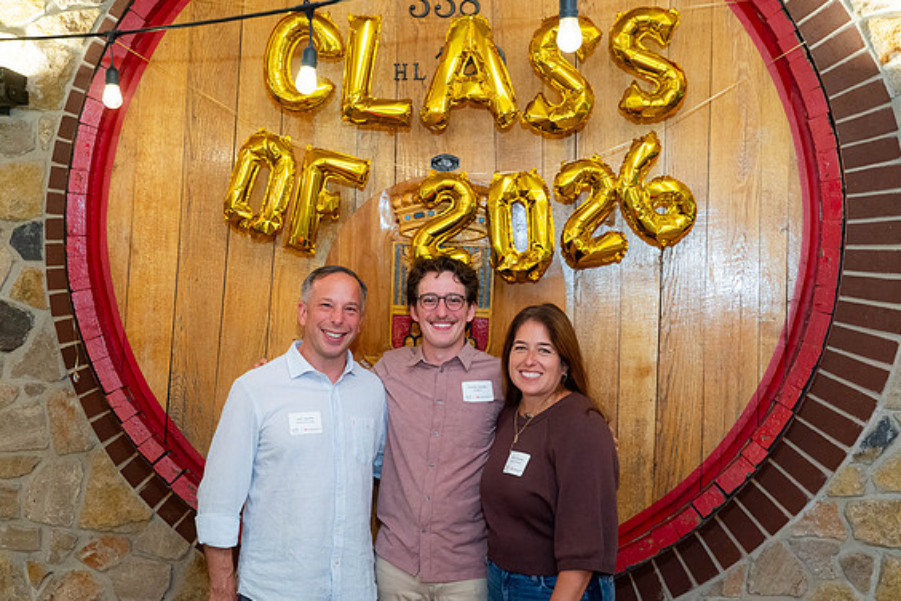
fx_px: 901
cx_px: 450
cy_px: 299
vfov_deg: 36.9
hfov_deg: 53.1
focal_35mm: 36
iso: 2000
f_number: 4
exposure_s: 1/125
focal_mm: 35
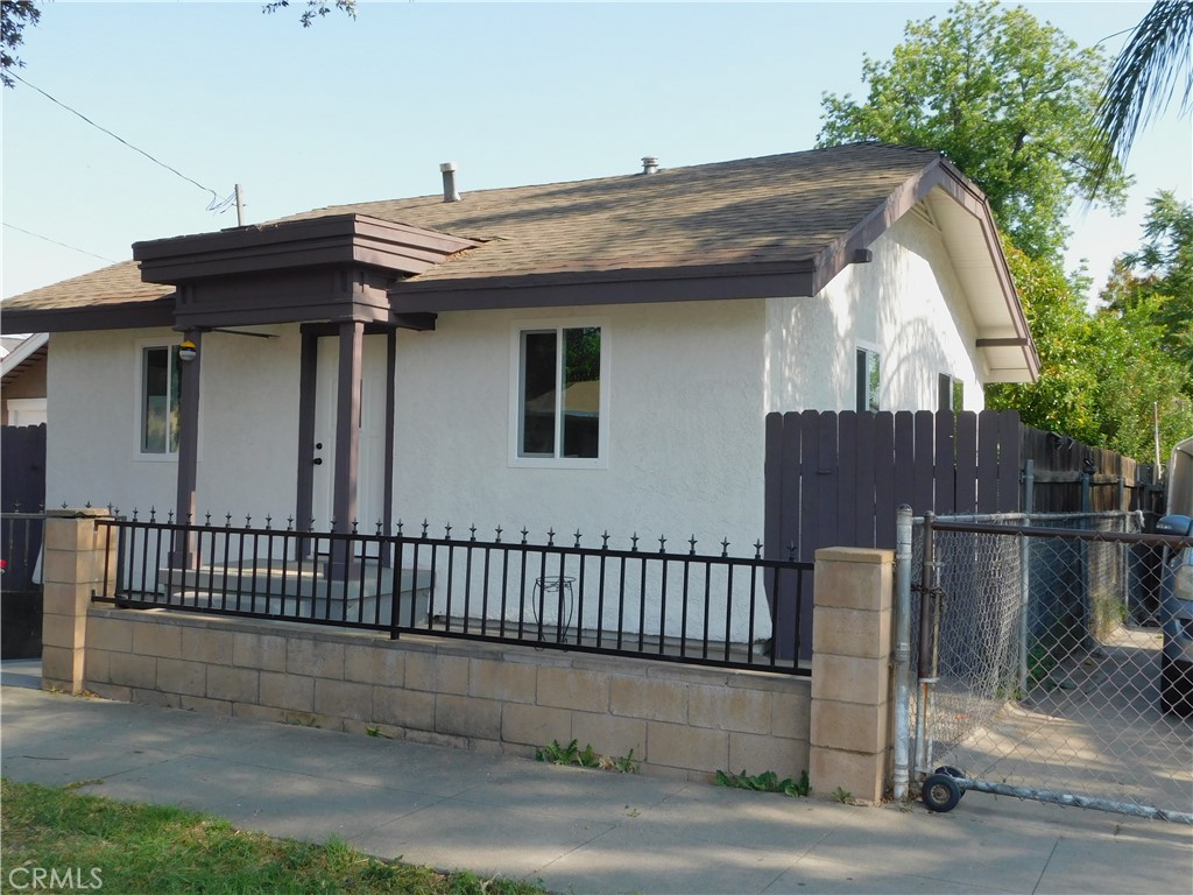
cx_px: 596
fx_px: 1241
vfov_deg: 39.7
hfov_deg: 51.4
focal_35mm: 36
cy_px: 448
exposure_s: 1/500
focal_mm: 6.3
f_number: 3.5
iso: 125
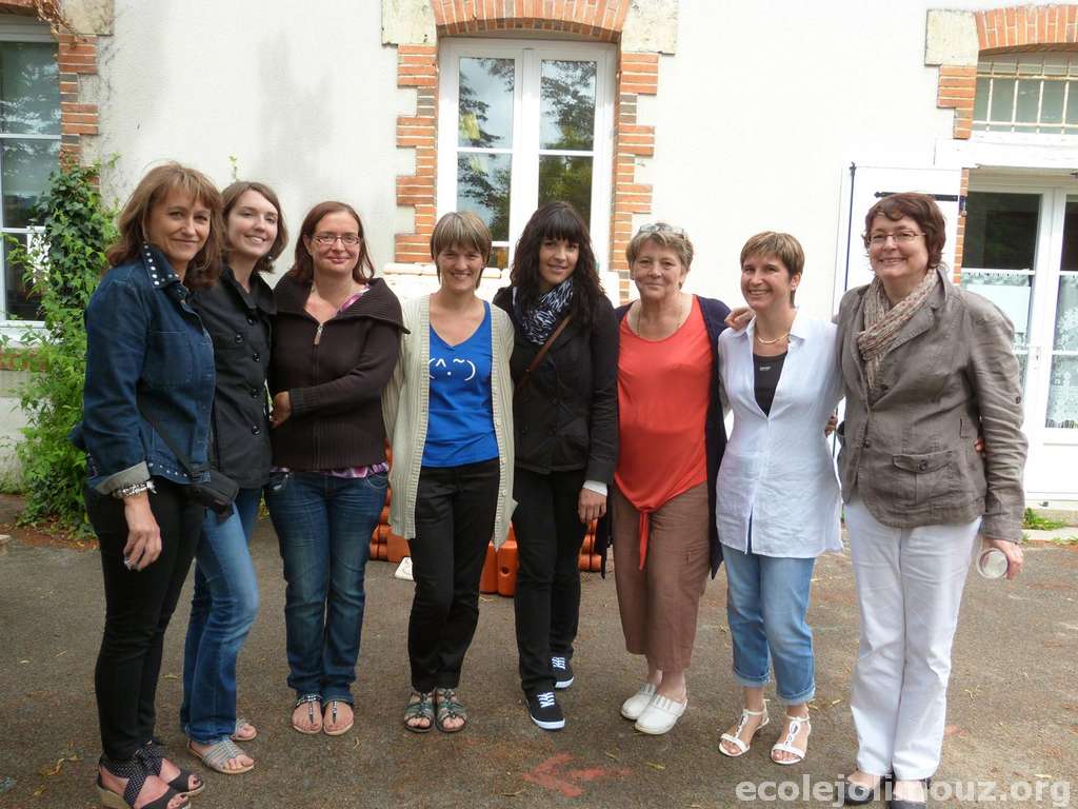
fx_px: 903
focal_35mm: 29
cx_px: 539
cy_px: 404
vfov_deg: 48.2
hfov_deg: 61.7
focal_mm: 5.1
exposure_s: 1/200
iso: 100
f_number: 4
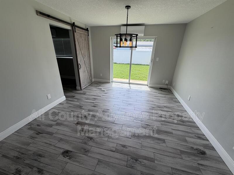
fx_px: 95
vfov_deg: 85.7
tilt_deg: -22.1
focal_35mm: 14
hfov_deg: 102.1
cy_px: 88
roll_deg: -1.4
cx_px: 117
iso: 40
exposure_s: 1/169
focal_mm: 2.22
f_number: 2.2
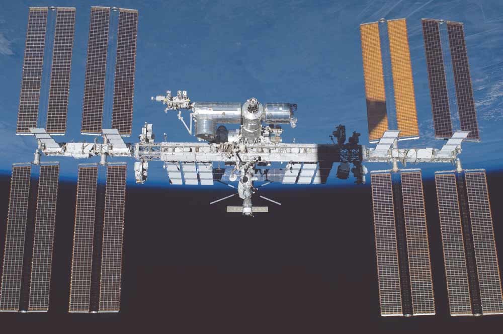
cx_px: 252
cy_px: 167
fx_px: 586
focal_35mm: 42
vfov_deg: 31.8
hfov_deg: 46.5
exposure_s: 1/500
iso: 100
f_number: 7.1
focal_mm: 28
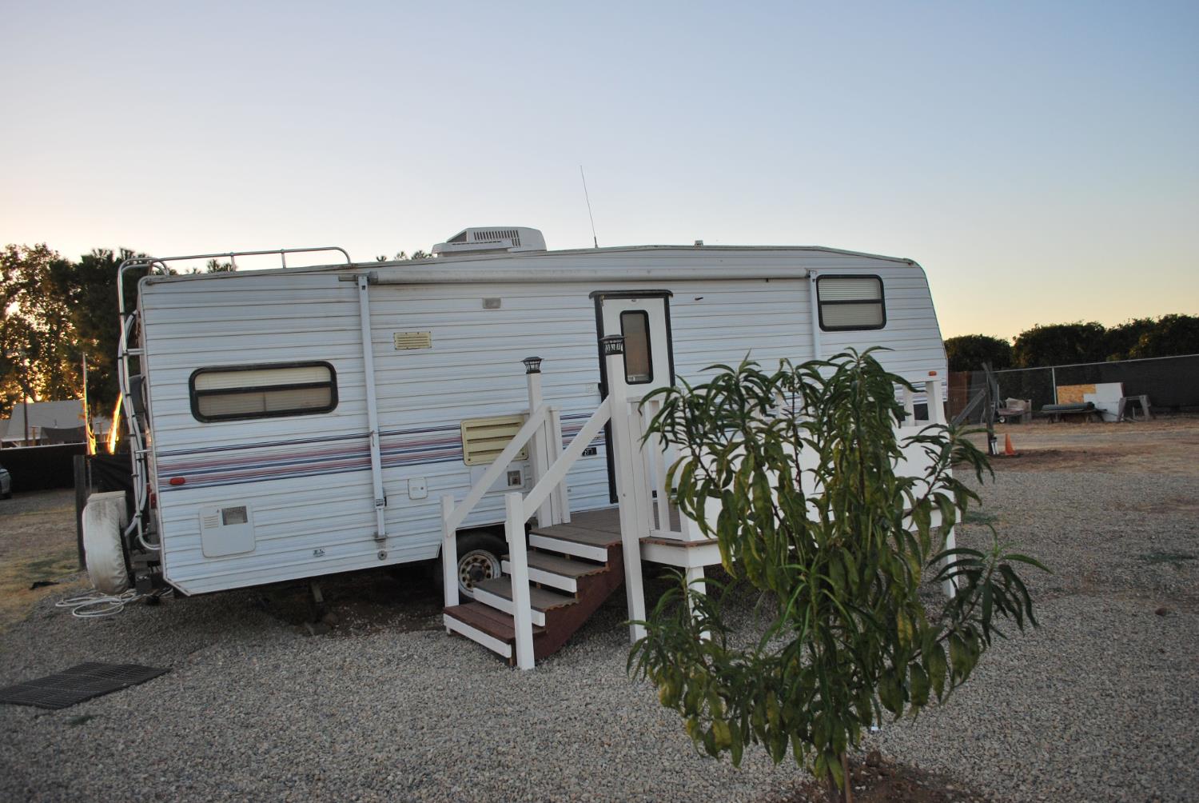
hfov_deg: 67.3
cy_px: 402
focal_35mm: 27
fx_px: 900
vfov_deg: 48.0
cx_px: 600
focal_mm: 18
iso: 220
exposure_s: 1/500
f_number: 3.5
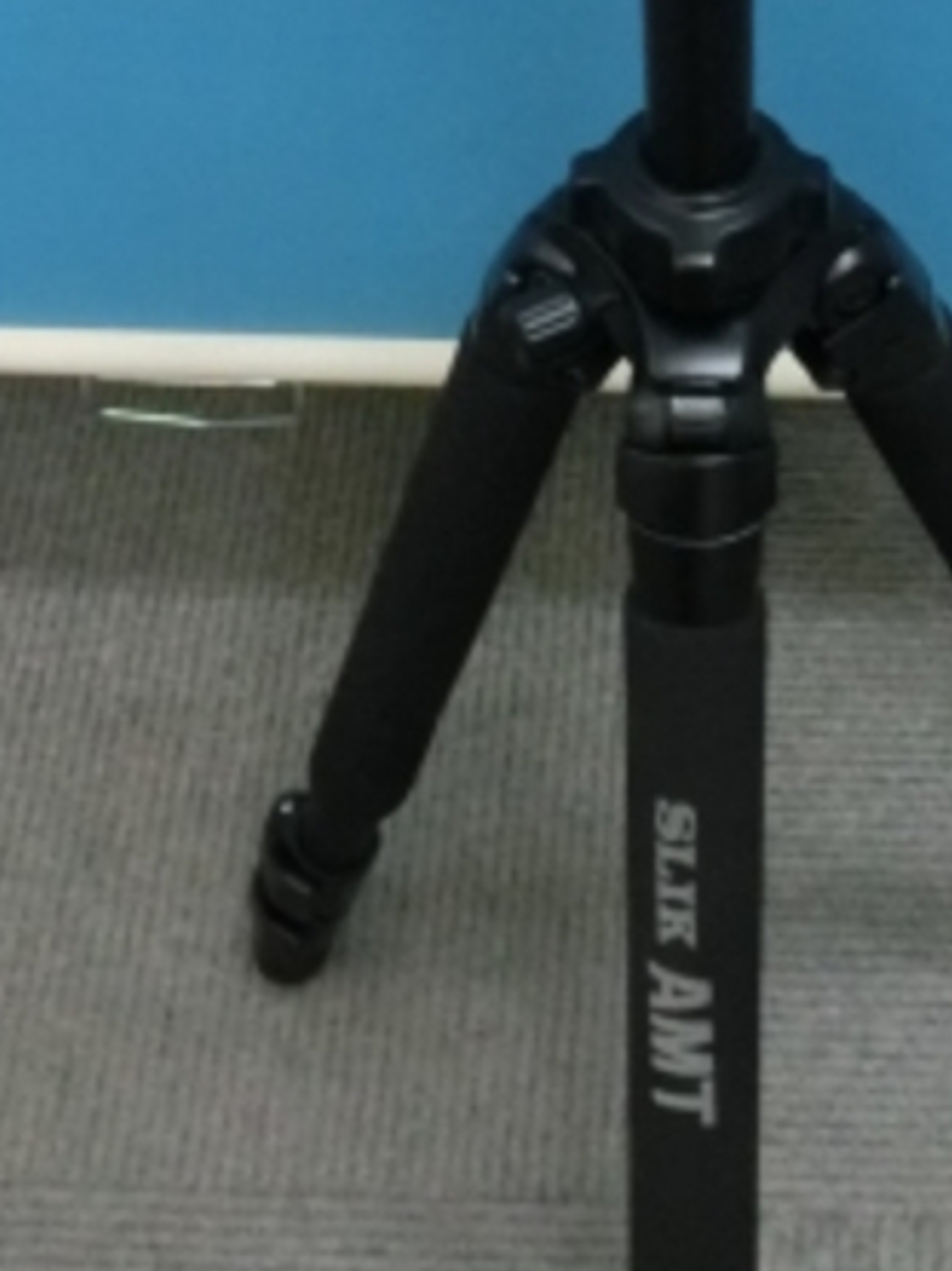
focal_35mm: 87
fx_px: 3193
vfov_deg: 21.9
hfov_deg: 16.9
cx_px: 673
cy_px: 98
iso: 800
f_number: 3.5
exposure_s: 1/50
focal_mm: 5.36
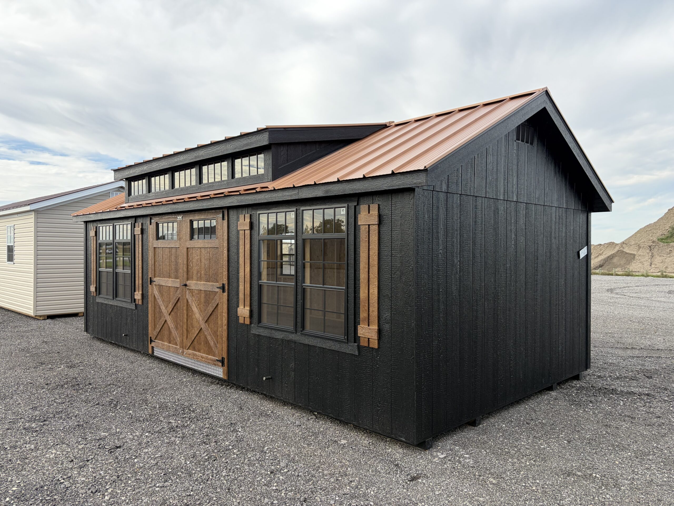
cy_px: 253
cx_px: 337
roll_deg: +1.9
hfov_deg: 67.3
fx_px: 506
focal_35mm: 26
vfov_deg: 53.1
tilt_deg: -0.3
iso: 50
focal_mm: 5.96
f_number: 1.6
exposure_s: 1/1587
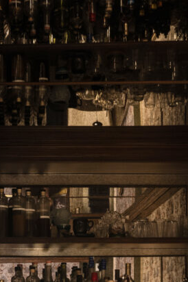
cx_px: 31
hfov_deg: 14.0
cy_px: 329
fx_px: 761
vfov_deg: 19.9
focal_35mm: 97
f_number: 10
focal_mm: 39
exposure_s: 1/3
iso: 200
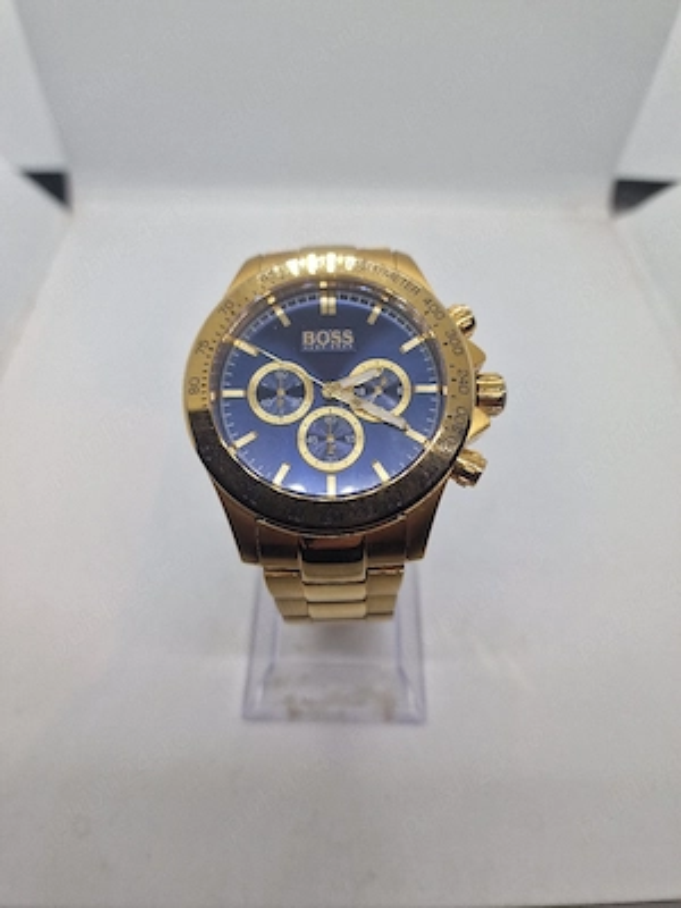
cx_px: 340
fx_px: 603
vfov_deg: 73.9
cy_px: 454
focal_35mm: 23
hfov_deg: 58.9
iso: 50
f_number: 1.8
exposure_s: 1/182
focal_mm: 6.4
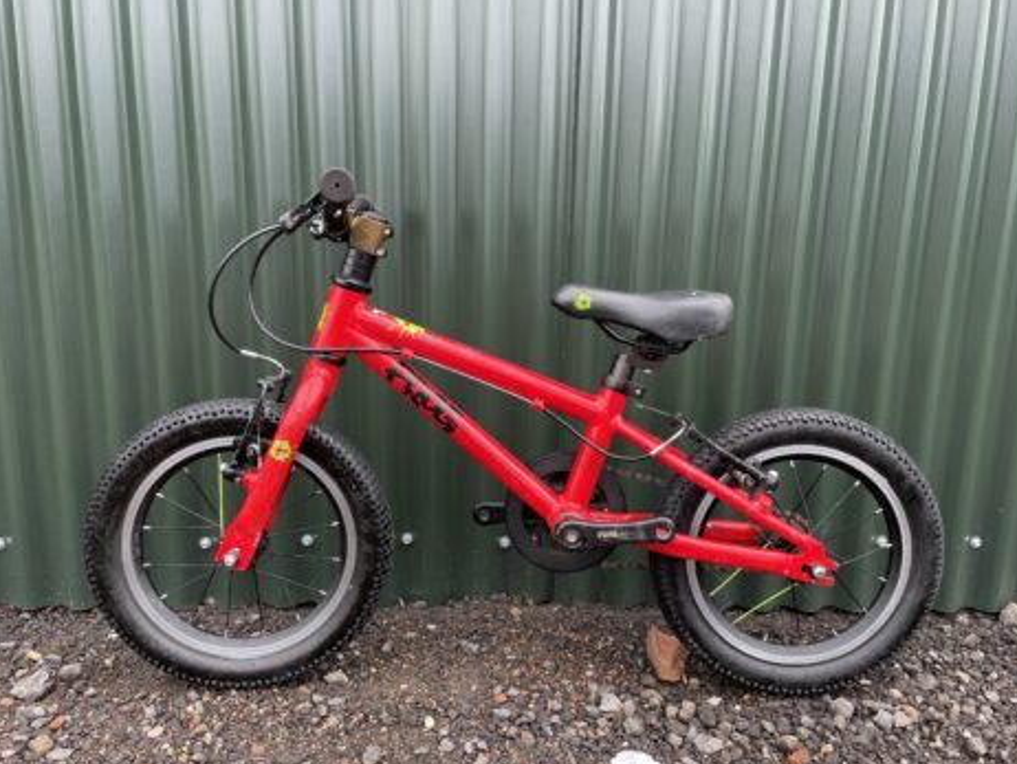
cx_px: 520
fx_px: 794
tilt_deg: -11.3
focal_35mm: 27
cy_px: 385
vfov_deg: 51.4
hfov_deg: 65.3
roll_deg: +0.6
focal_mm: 4.2
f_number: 1.6
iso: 32
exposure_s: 1/344
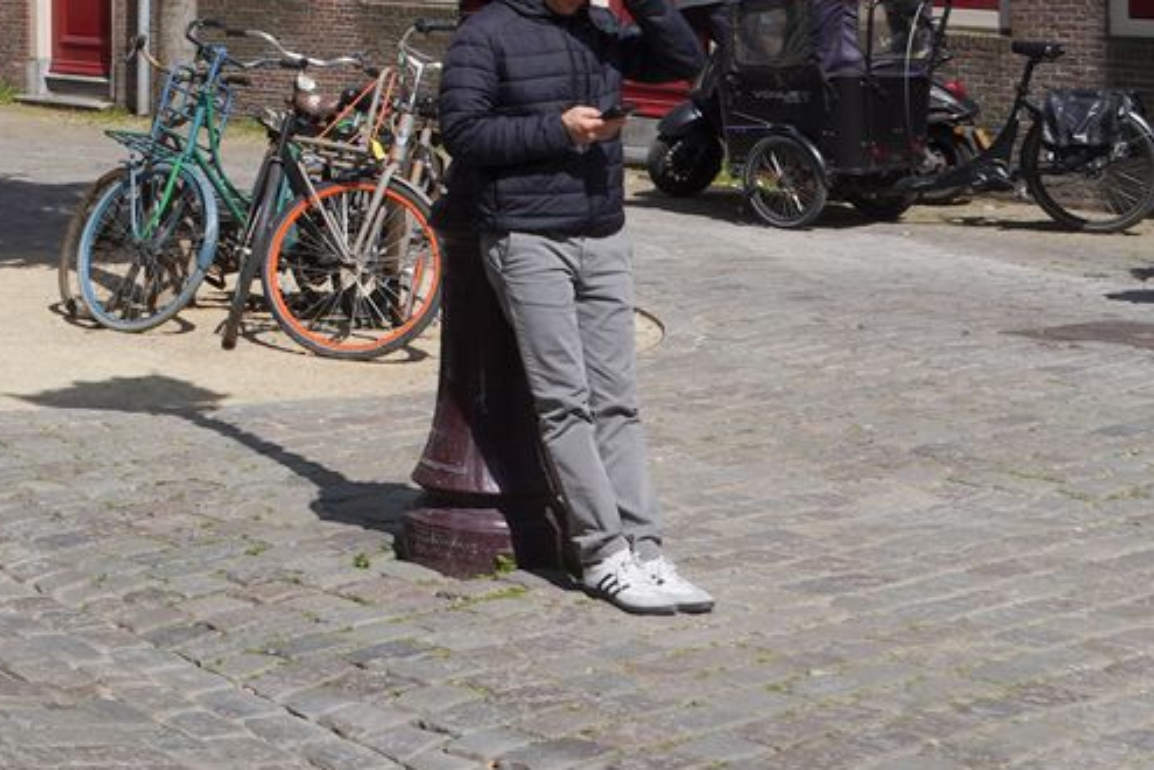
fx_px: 3109
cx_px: -501
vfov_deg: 13.5
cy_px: -296
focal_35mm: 97
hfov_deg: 18.9
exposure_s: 1/100
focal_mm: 24
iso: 100
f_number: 20
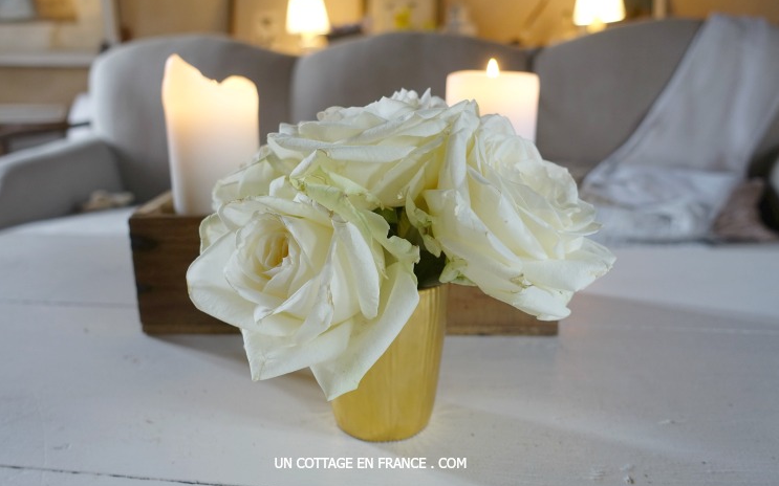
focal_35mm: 27
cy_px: 231
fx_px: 573
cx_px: 362
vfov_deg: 46.0
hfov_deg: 68.3
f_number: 2.2
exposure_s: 1/30
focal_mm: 8.8
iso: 125
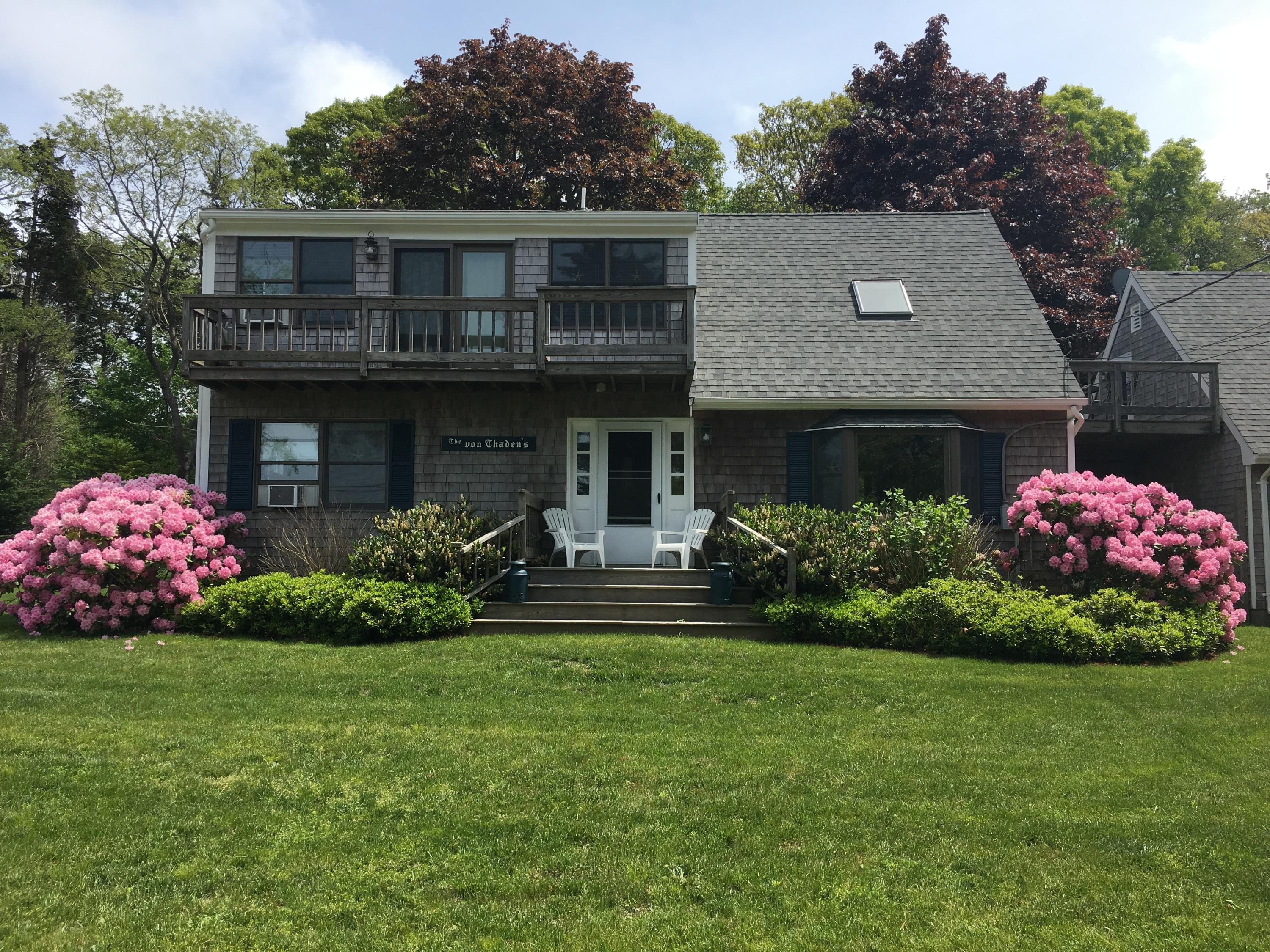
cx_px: 635
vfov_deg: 48.2
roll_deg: -1.0
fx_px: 1064
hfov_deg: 61.7
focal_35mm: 29
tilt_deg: +3.8
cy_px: 476
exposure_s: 1/1148
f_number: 2.2
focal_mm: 4.15
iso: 25
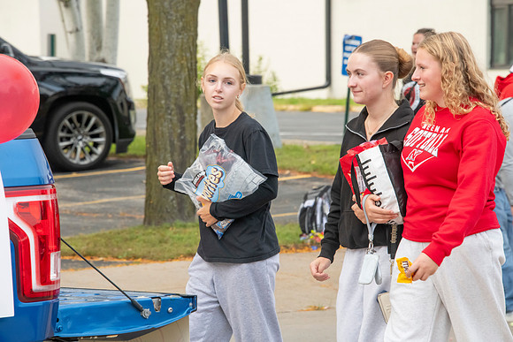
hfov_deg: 9.8
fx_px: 2993
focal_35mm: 210
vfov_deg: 6.5
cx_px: 256
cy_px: 171
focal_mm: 210
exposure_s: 1/250
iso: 3200
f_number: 11
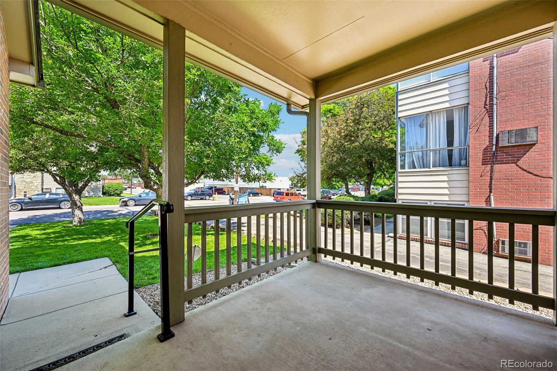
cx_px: 278
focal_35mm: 14
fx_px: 217
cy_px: 186
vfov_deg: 81.2
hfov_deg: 104.3
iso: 64
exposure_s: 1/20
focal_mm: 14
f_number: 10
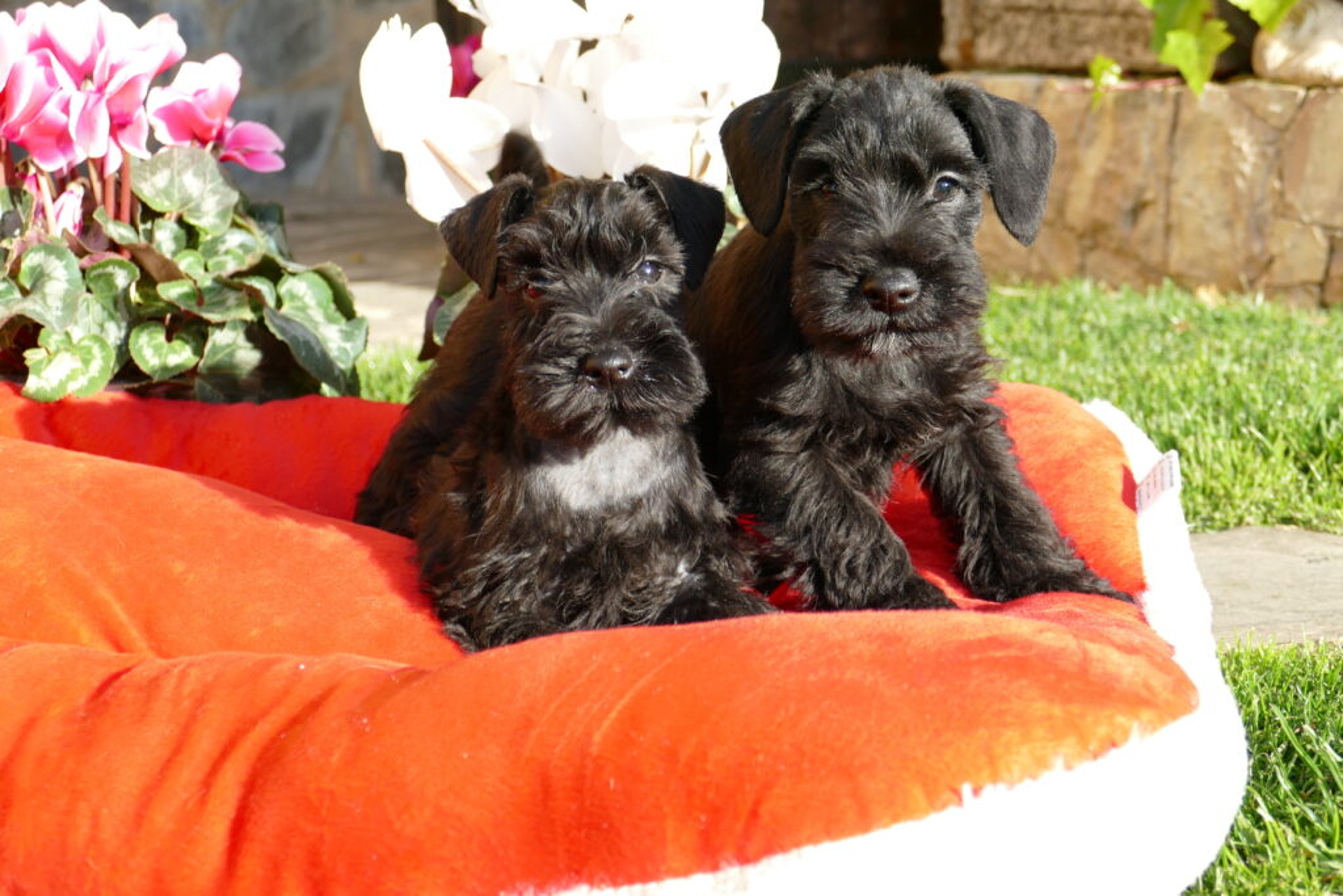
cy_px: 448
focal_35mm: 59
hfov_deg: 33.9
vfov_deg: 23.0
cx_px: 672
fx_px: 2201
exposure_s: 1/250
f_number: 3.5
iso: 125
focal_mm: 21.41
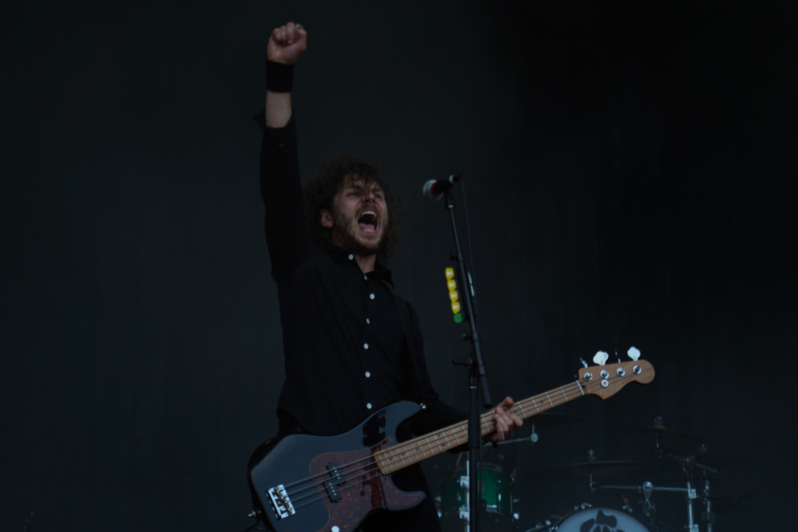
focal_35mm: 105
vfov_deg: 13.0
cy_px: 266
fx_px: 2327
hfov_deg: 19.5
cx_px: 399
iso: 640
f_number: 4
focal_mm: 105
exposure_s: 1/125
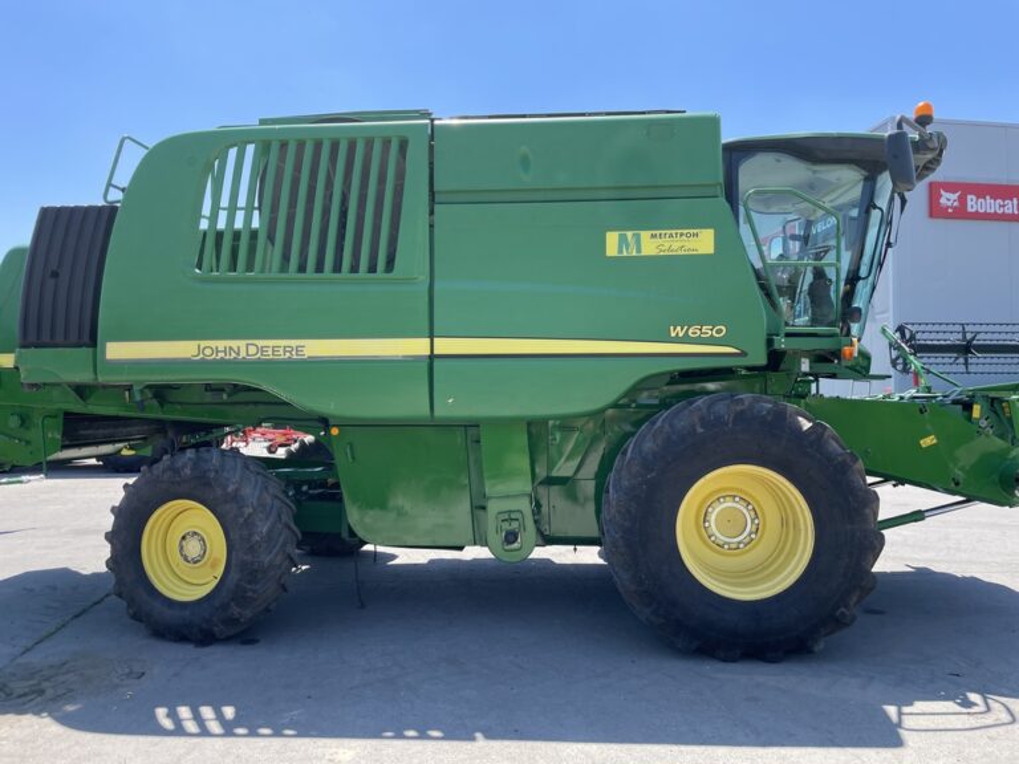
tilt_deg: +2.2
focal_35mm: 26
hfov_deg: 67.3
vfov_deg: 53.1
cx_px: 510
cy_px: 382
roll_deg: +0.4
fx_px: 765
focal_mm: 4.2
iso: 32
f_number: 1.6
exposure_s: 1/1247
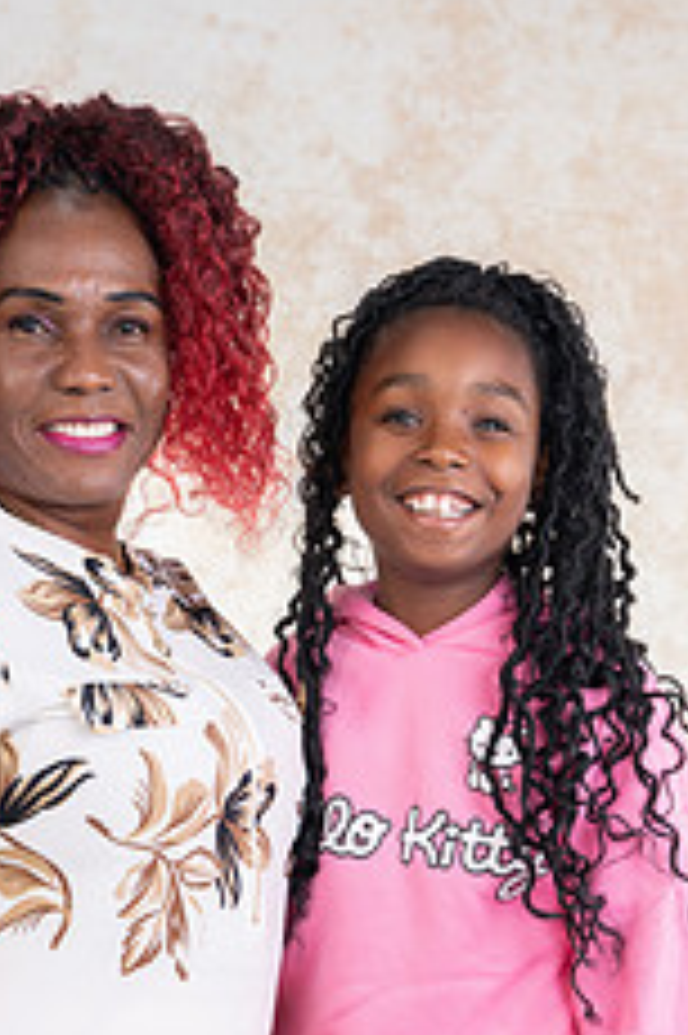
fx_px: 2526
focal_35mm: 88
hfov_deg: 15.5
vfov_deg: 22.9
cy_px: 810
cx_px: 216
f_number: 10
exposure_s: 1/200
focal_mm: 45
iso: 125
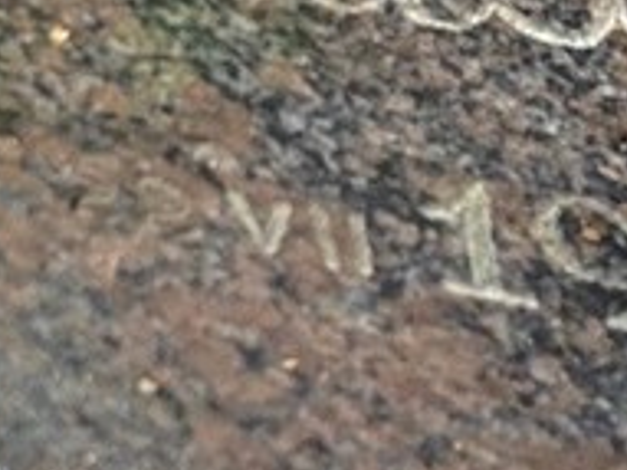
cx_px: 1323
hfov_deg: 9.4
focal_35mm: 196
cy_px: -362
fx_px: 3548
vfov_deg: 7.4
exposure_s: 1/82
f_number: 1.8
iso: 125
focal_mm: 4.25
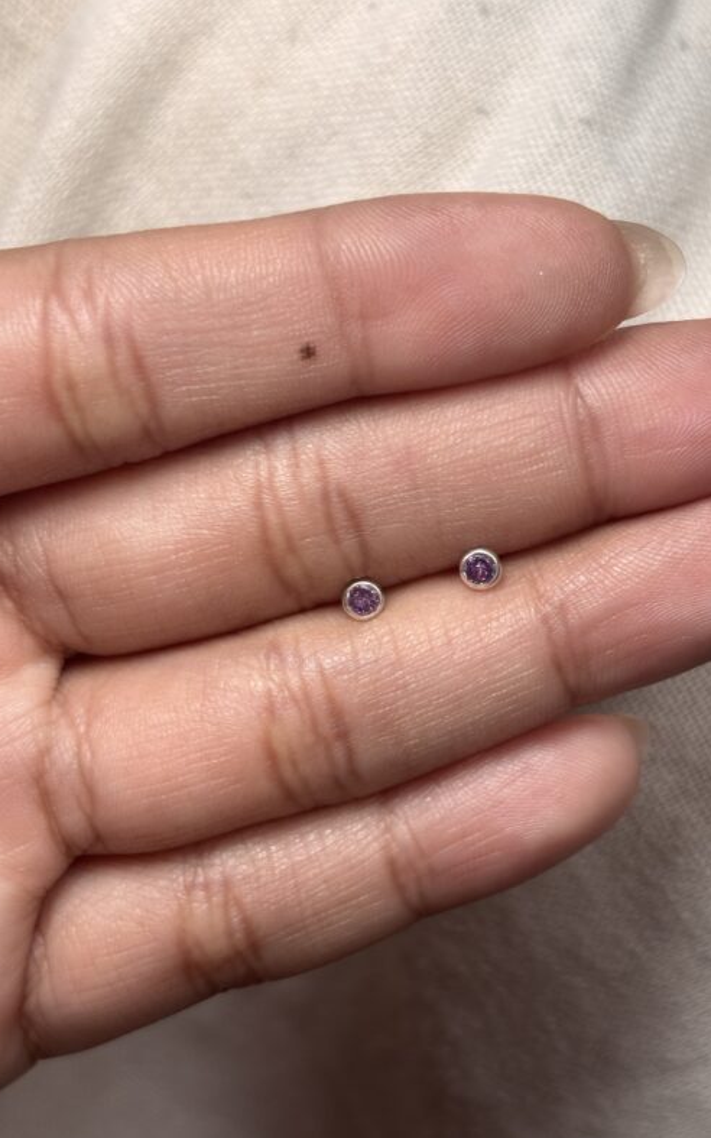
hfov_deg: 23.1
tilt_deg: -49.4
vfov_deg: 36.3
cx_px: 410
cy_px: 576
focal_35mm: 56
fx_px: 1736
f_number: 1.6
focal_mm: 5.96
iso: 32
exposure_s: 1/137
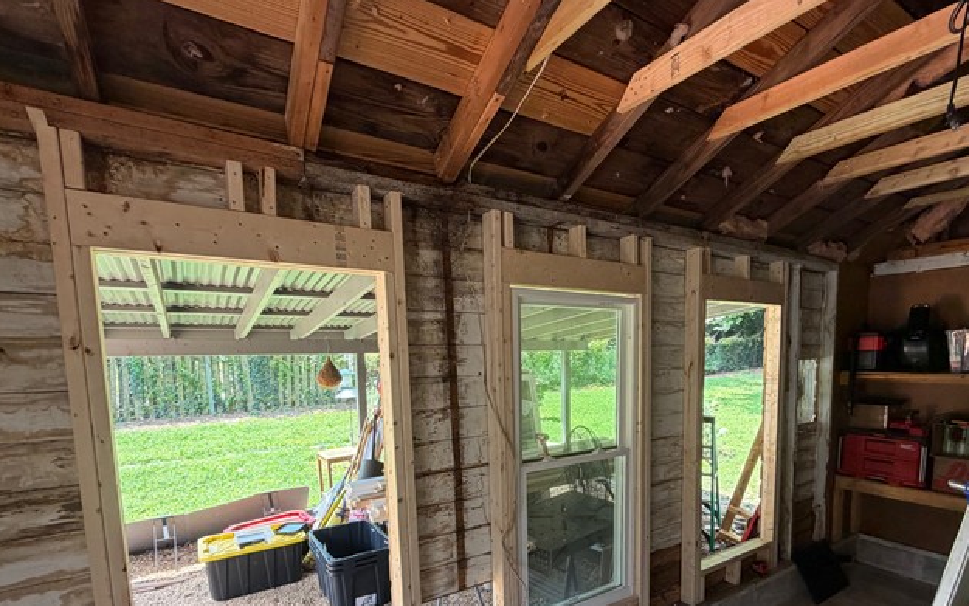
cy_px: 412
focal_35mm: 19
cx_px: 532
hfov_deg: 87.7
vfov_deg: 60.5
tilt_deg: -6.1
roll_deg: +0.9
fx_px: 502
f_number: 2.2
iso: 200
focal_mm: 2.22
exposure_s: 1/121
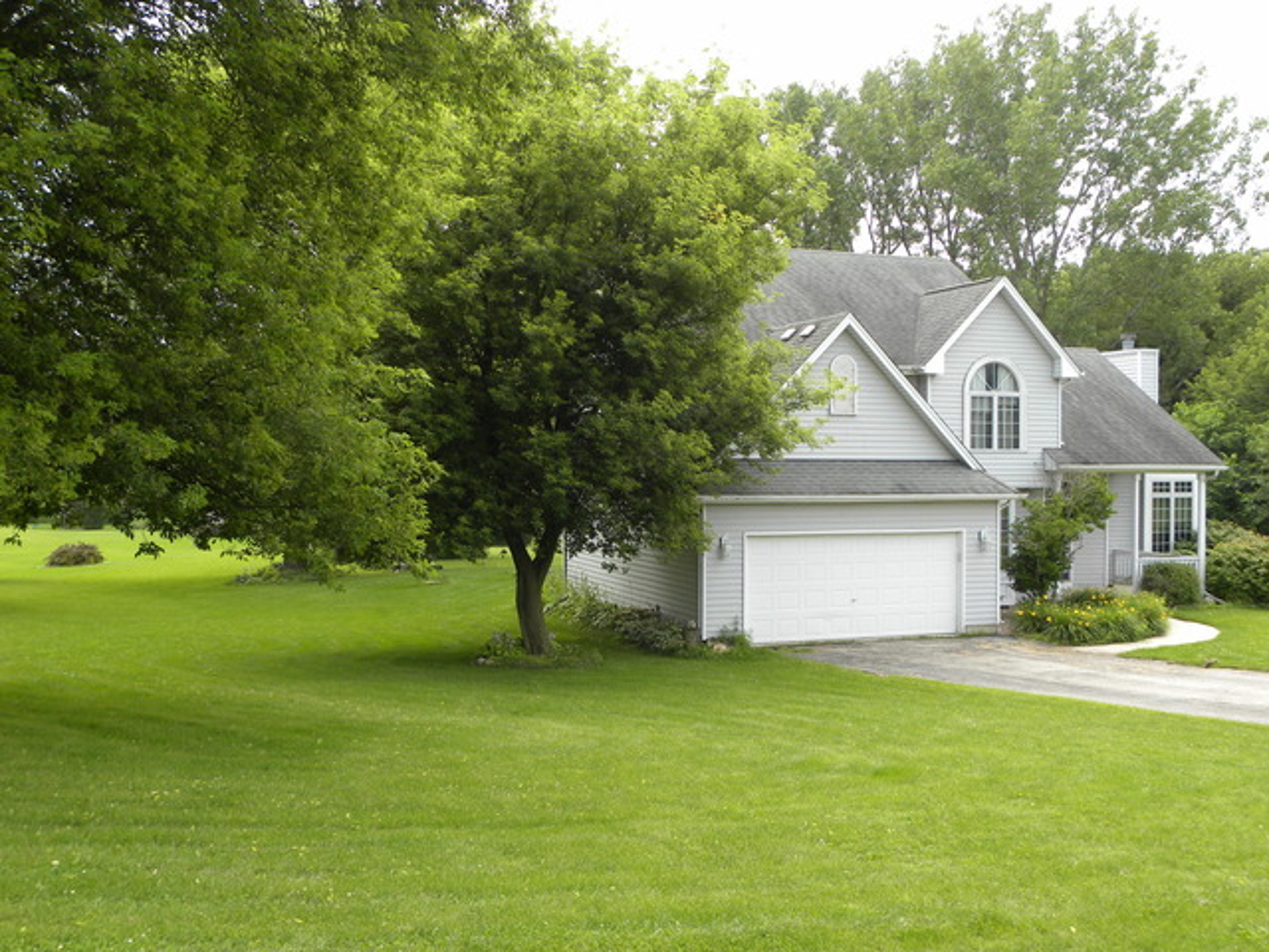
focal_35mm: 37
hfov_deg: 50.1
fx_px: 1356
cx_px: 634
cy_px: 476
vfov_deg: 38.7
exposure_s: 1/165
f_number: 4
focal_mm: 6.6
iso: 64
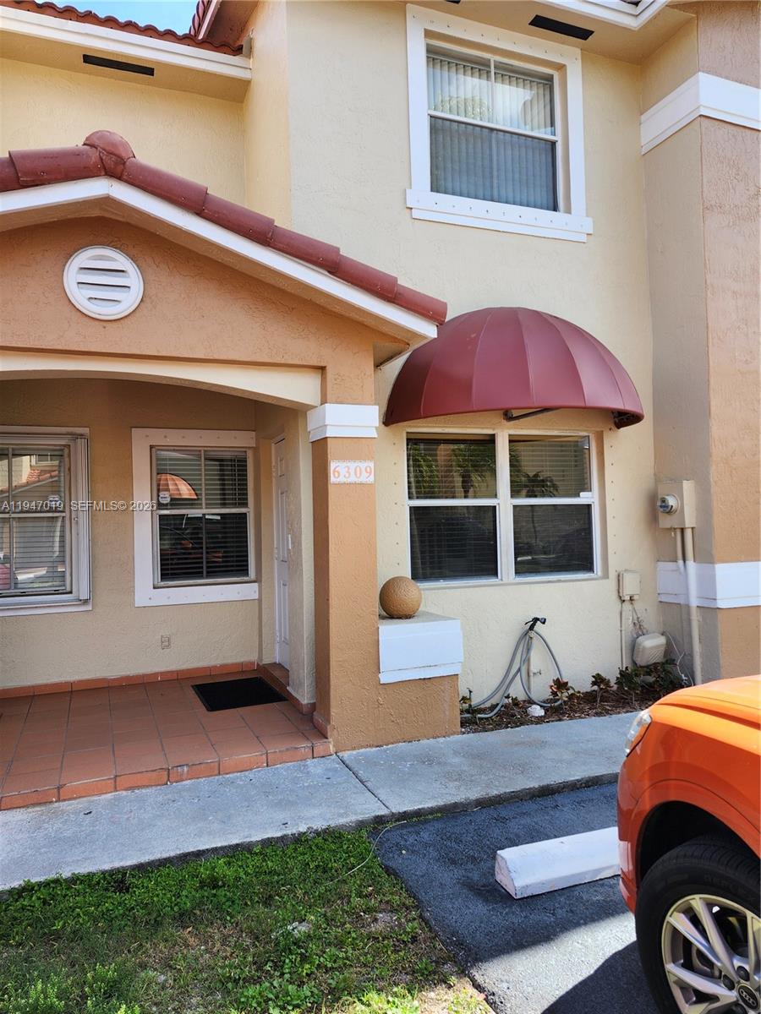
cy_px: 507
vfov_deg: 73.9
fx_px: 674
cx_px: 380
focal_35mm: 23
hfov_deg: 58.9
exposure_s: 1/395
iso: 25
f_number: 1.8
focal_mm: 5.54
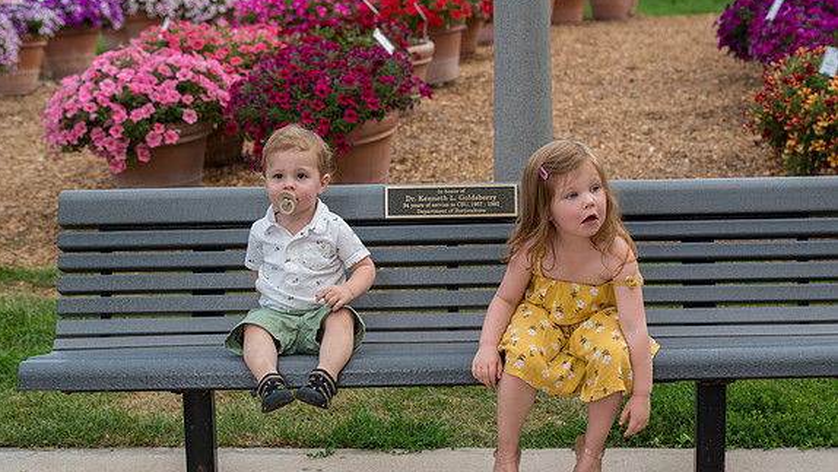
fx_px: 2000
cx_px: 416
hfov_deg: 23.7
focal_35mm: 90
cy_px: 265
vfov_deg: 13.4
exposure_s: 1/250
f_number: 6.3
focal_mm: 85
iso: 400
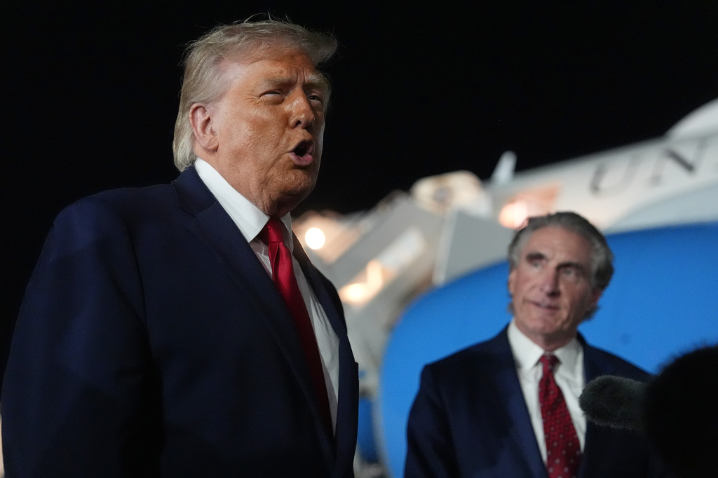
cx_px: 359
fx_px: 1256
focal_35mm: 63
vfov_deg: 21.6
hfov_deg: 31.9
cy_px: 239
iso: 8000
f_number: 2.8
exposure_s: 1/100
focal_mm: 63
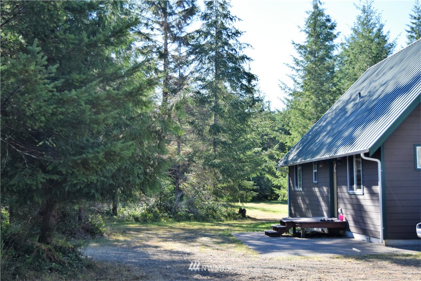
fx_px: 631
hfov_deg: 36.9
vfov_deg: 25.1
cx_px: 210
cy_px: 140
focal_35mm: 54
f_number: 4.8
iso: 560
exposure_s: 1/1000
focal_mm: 36
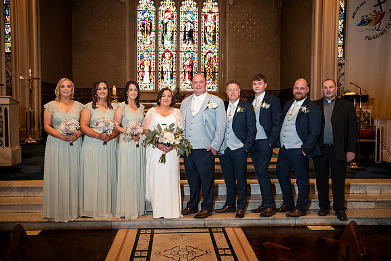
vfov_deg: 37.9
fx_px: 380
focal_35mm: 35
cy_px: 130
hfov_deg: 54.4
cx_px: 196
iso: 800
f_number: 3.5
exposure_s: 1/160
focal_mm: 35
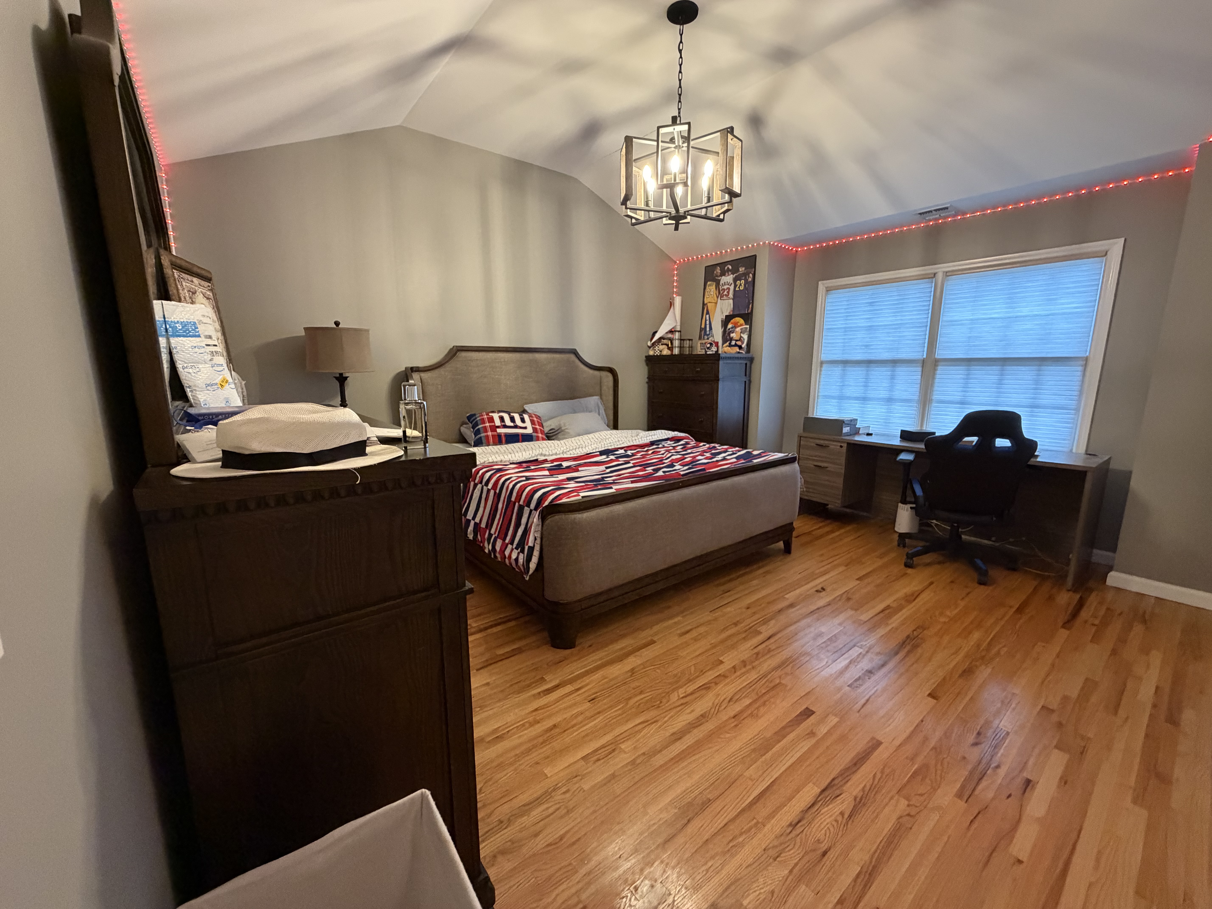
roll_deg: -0.1
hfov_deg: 102.1
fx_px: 490
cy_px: 454
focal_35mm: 14
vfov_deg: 85.7
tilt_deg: -9.8
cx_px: 606
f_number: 2.2
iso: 500
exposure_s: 1/60
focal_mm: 2.22
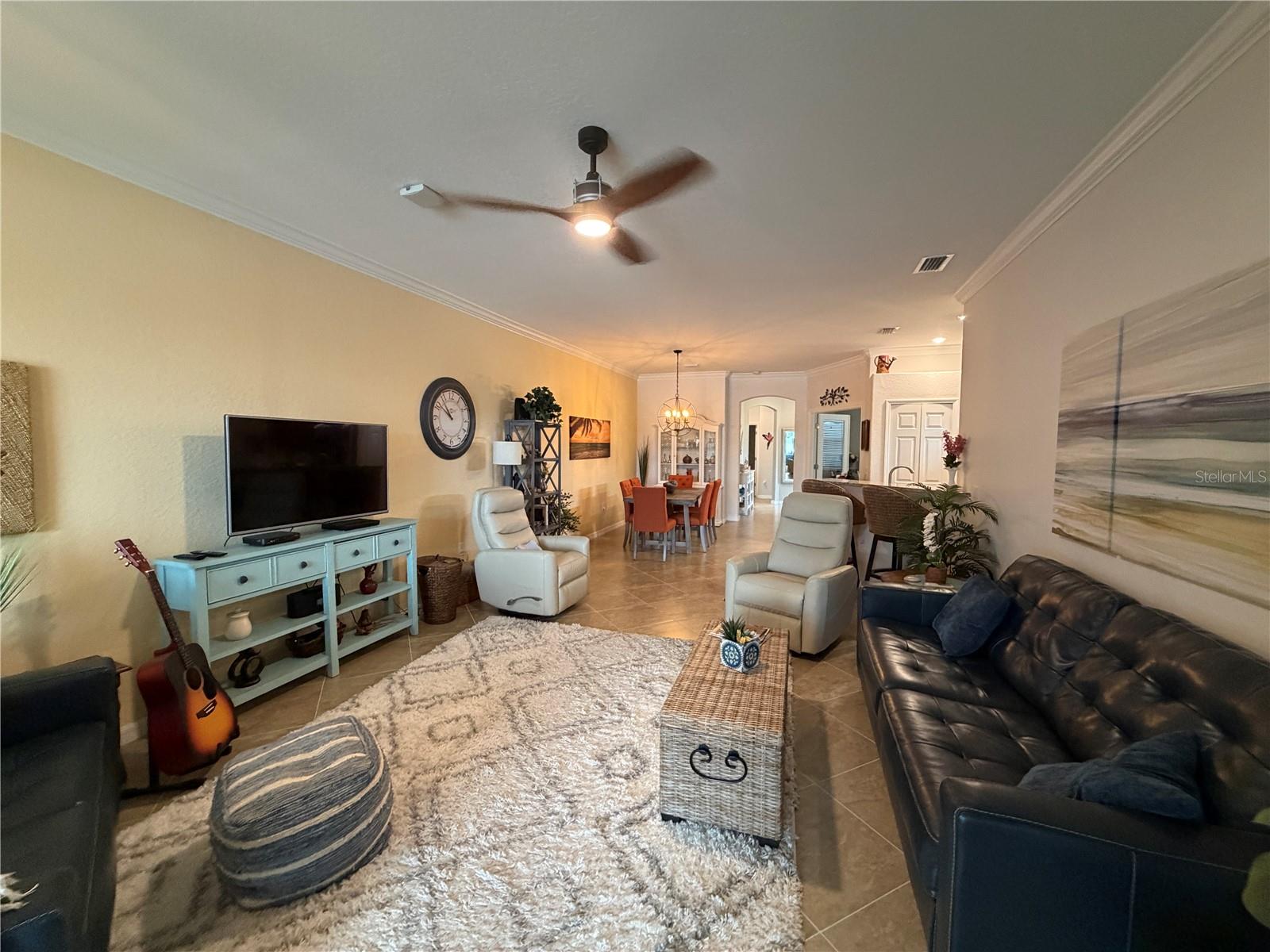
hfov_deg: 102.1
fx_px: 514
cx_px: 635
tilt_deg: -3.7
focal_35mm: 14
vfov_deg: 85.7
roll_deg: -1.1
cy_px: 476
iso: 500
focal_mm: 2.22
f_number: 2.2
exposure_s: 1/60
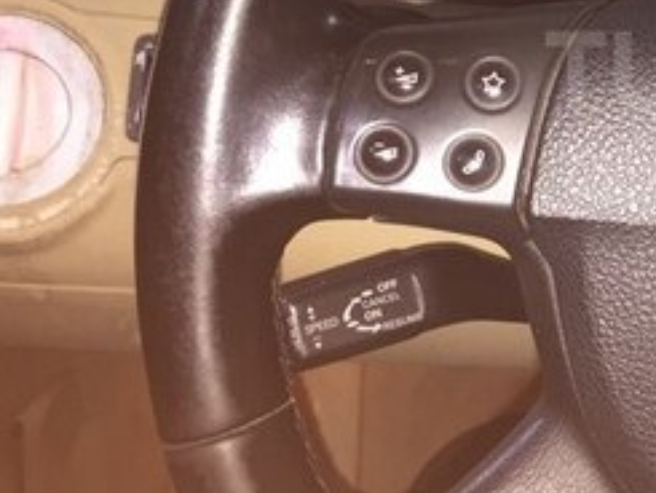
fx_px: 1479
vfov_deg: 18.7
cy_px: 71
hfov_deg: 22.7
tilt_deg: -25.2
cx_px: 819
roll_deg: -6.9
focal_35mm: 78
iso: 64
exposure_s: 1/17
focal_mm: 4.15
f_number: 2.2
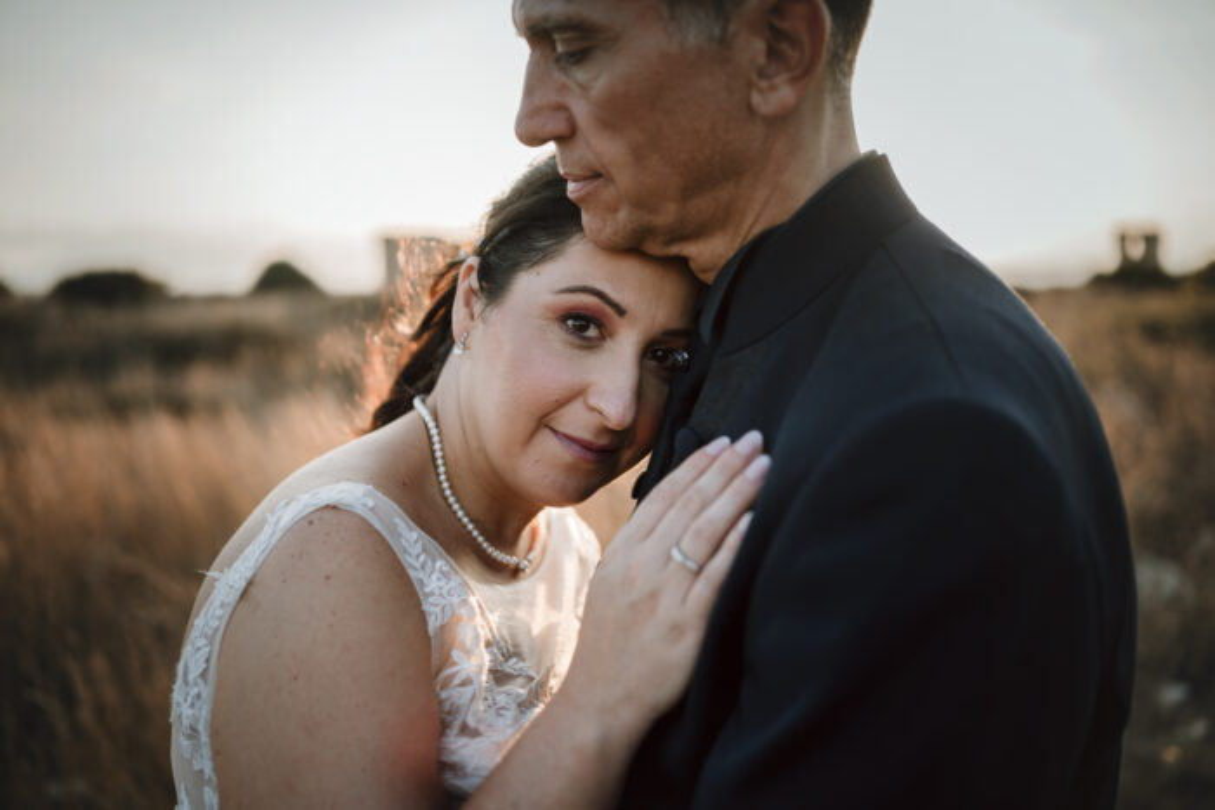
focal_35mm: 35
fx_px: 1181
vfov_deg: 37.9
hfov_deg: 54.4
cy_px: 405
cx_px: 608
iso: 100
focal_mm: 35
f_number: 1.8
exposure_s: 1/640
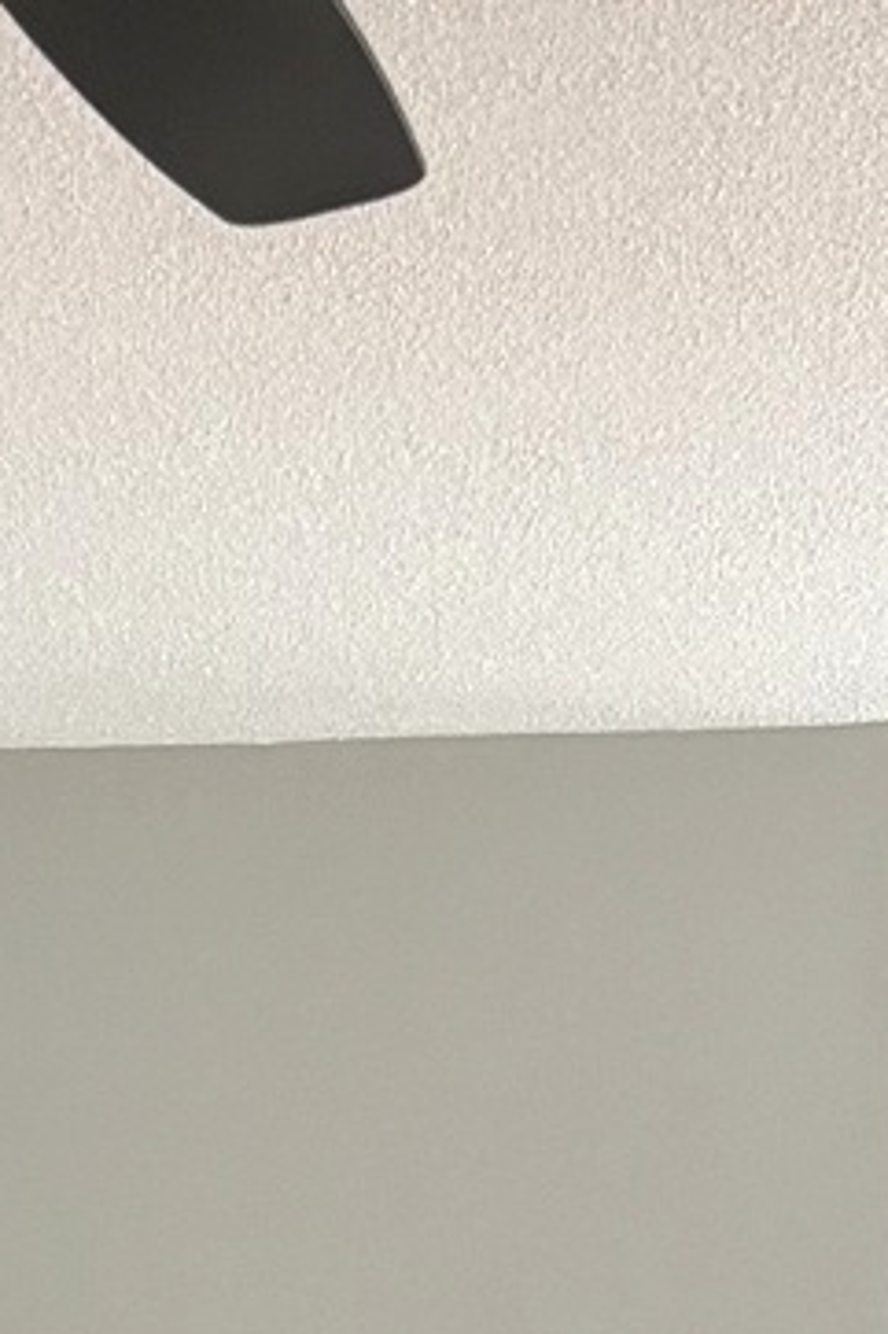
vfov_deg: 11.3
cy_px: 2211
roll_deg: -0.8
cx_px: 335
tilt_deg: -3.9
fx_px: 6370
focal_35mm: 172
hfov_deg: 8.0
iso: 160
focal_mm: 5.96
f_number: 1.6
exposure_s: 1/60
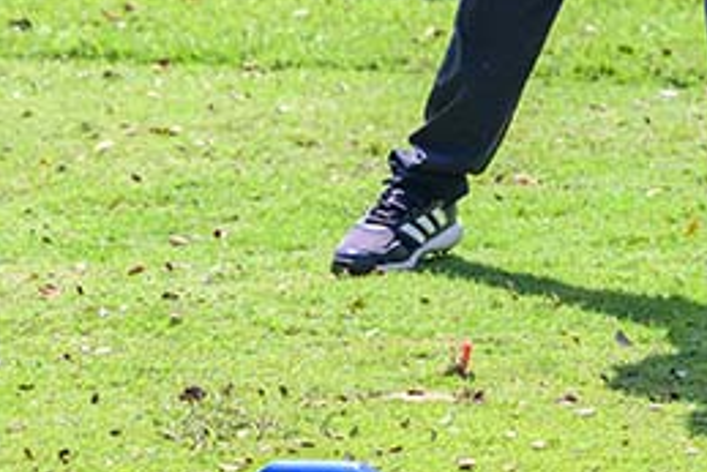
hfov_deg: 4.8
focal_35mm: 426
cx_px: 737
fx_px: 8370
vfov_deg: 3.2
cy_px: -382
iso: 560
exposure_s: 1/10000
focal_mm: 115
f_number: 2.8
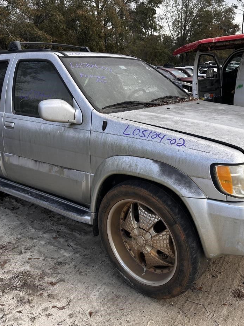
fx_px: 310
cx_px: 124
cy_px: 163
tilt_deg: -14.9
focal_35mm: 33
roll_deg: +5.3
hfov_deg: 42.9
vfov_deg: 55.4
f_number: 1.78
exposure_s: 1/935
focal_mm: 6.86
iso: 80
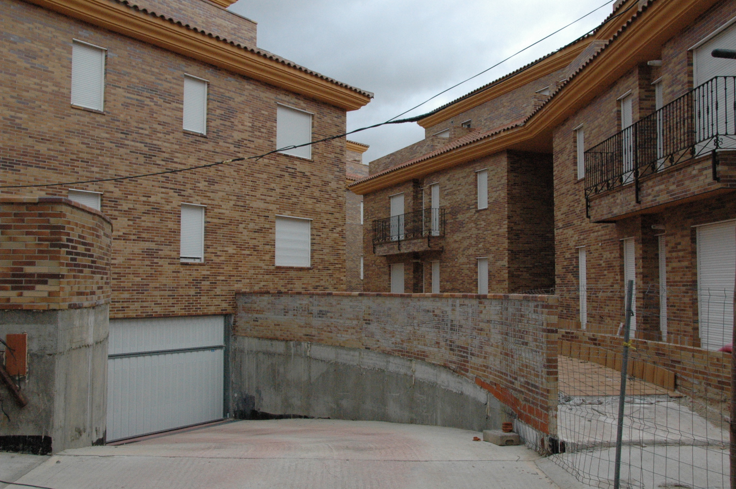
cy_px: 244
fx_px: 674
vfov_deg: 39.9
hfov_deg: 57.3
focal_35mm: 33
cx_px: 368
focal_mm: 22
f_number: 14
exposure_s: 1/640
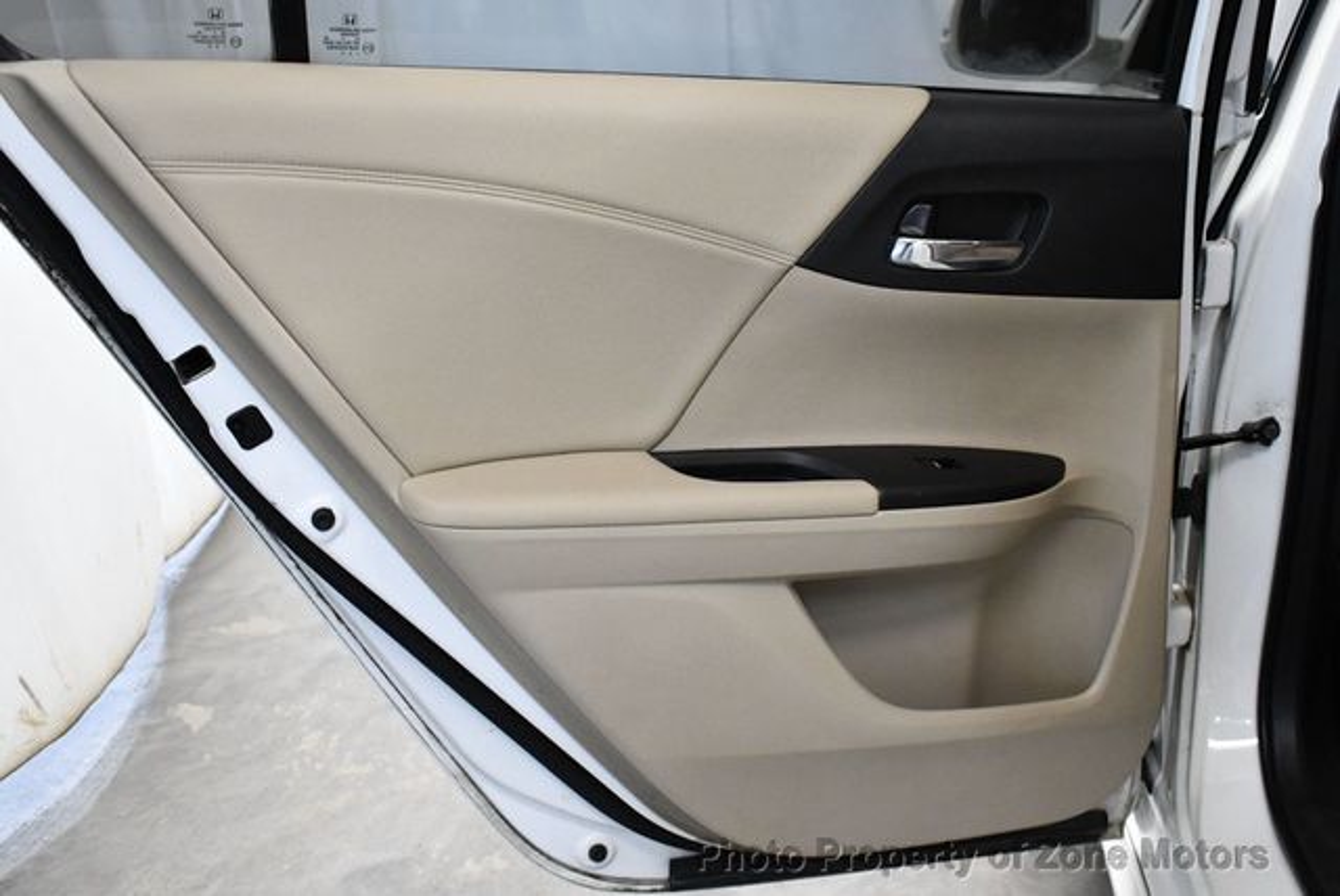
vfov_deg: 30.6
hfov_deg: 44.5
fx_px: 1639
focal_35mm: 44
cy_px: 448
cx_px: 670
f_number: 3.8
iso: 2200
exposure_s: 1/125
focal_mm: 22
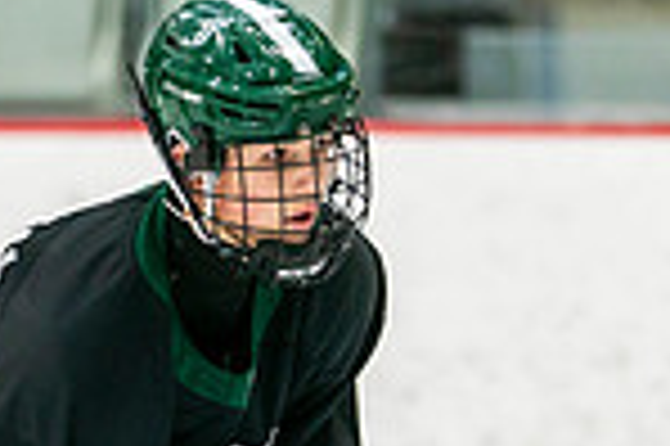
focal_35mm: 795
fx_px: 14779
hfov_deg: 2.6
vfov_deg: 1.7
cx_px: 224
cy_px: 454
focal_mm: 168
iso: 1000
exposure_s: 1/640
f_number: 3.2
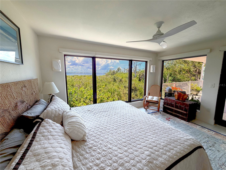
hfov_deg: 102.1
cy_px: 85
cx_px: 113
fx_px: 91
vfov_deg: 85.7
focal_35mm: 14
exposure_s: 1/220
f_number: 2.2
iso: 40
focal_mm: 2.2
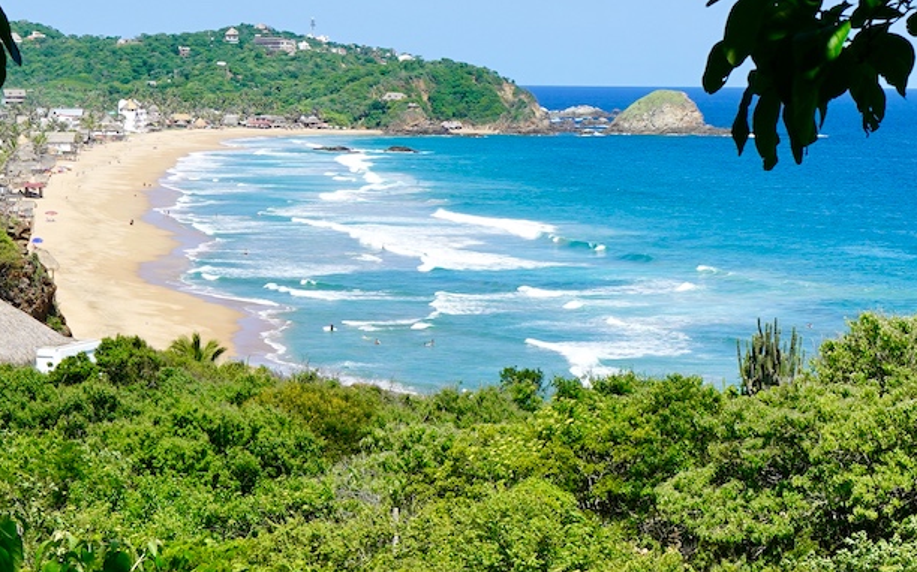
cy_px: 273
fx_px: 2798
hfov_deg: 18.6
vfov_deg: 11.7
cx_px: 476
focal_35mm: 112
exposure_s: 1/160
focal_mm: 35
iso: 100
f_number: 10
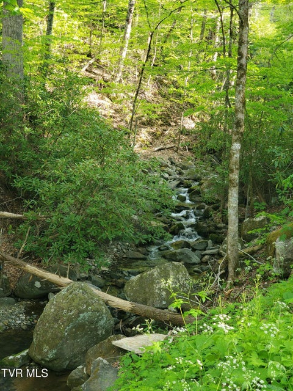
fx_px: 587
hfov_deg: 28.0
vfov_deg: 36.8
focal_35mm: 52
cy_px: 196
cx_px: 146
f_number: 2.09
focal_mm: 6
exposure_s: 1/30
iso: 50
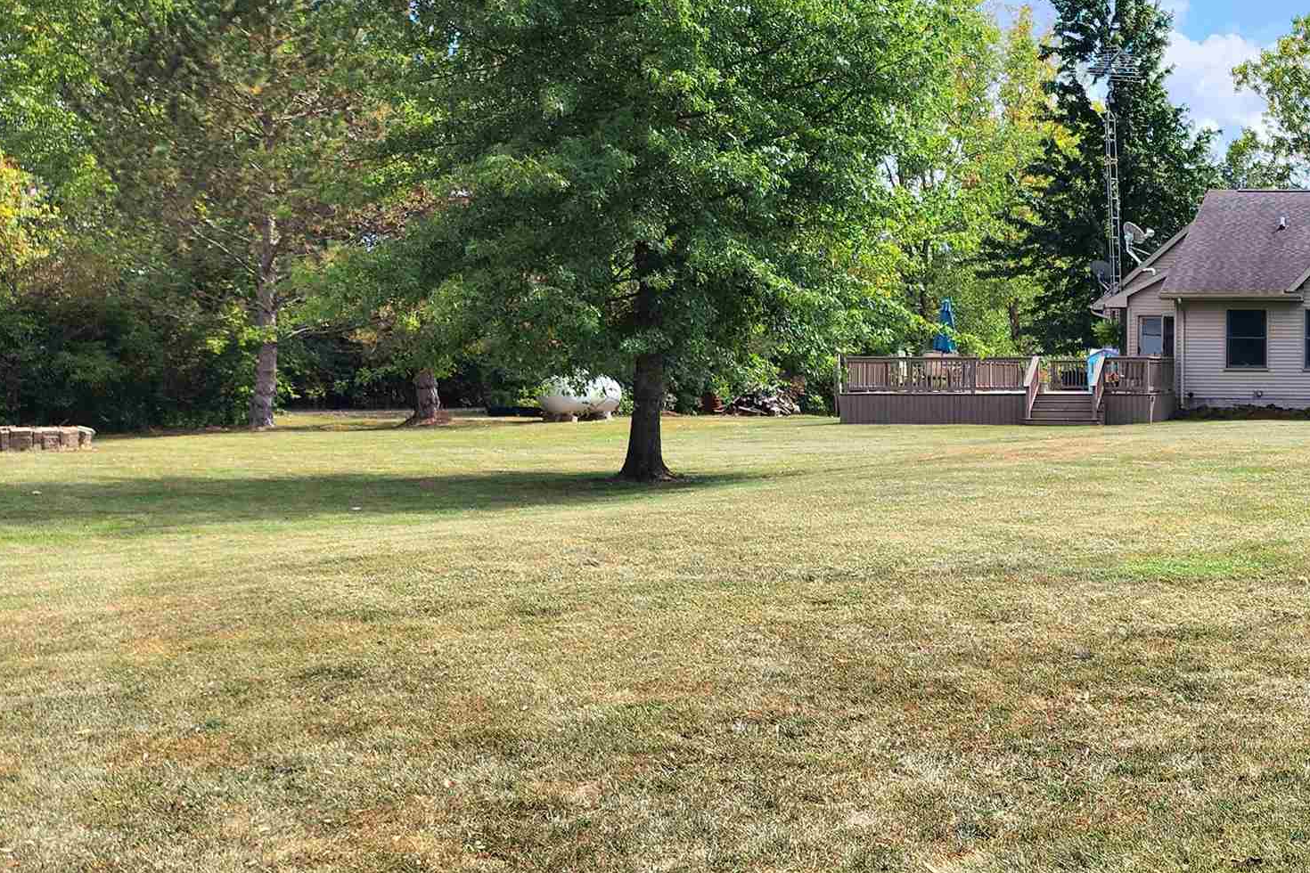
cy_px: 368
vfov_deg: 27.0
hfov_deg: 35.5
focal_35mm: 50
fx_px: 1819
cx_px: 1332
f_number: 1.8
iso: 12
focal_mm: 6.4
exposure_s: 1/1000
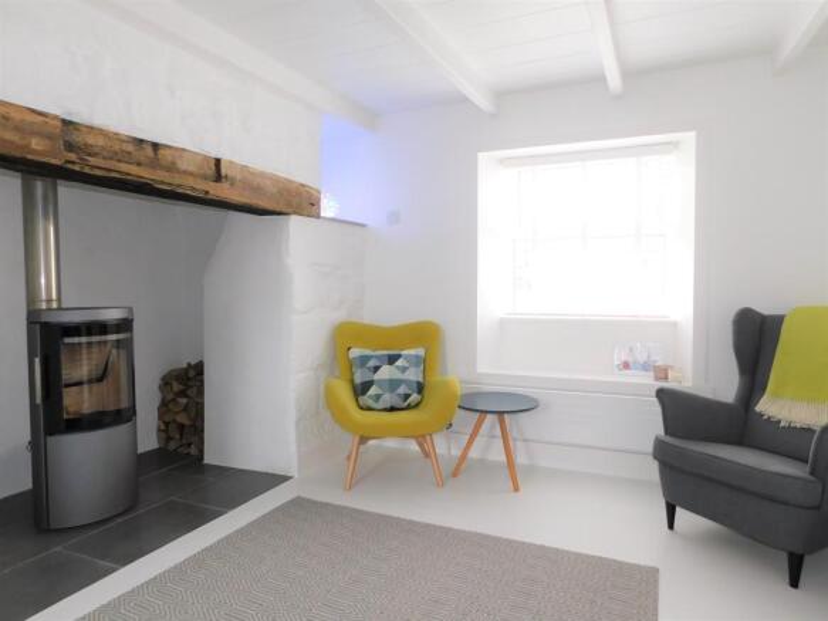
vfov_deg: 58.9
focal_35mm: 23
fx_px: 550
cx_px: 414
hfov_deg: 73.9
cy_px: 310
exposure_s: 1/40
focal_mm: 4
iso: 125
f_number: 3
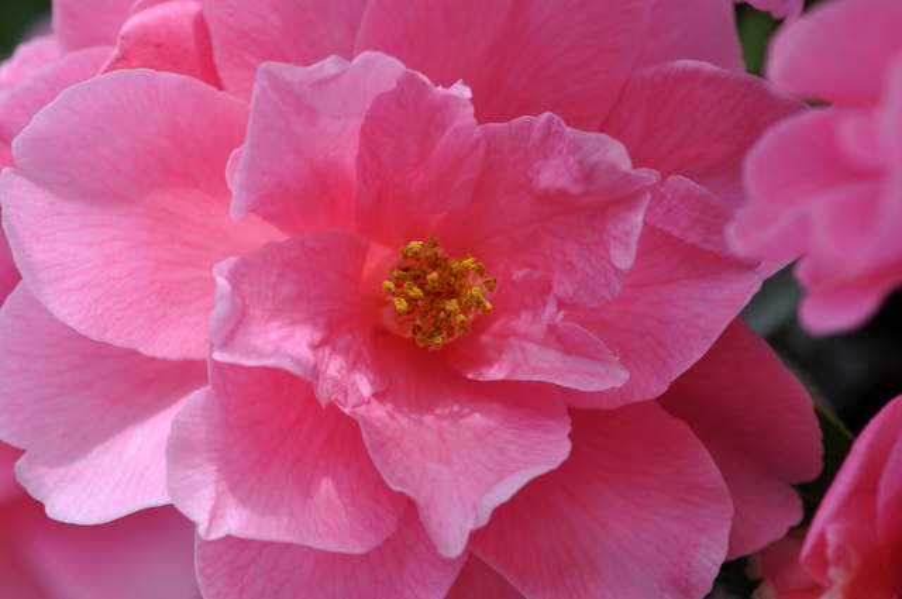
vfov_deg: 8.7
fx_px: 3941
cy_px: 300
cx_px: 451
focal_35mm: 158
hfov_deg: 13.1
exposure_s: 1/125
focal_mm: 105
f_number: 8
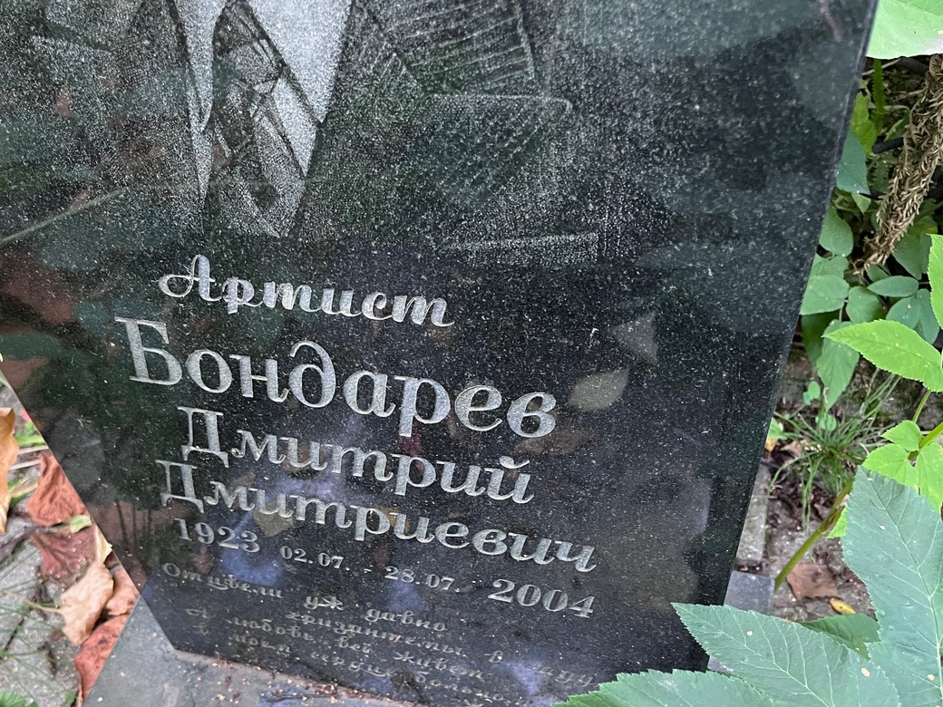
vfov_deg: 39.1
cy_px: 480
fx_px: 981
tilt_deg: -51.0
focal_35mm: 36
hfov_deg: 50.7
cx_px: 339
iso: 320
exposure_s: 1/60
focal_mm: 5.1
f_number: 1.6
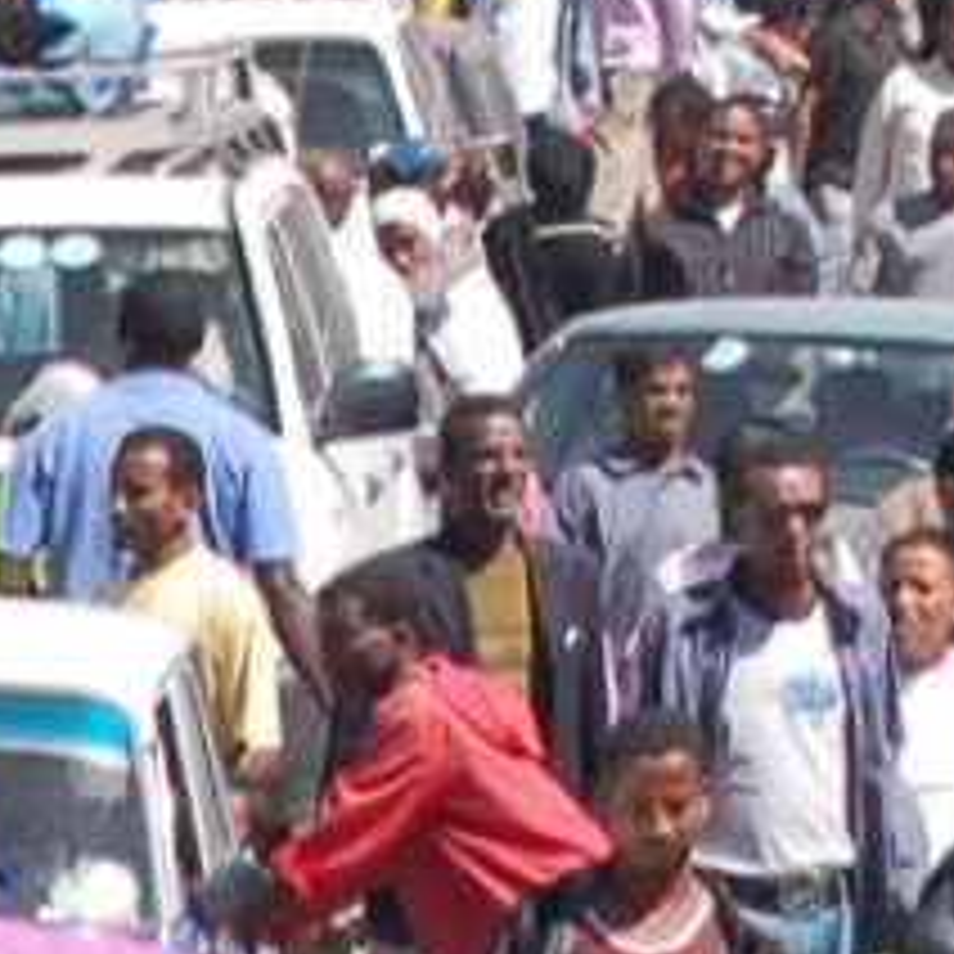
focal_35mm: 1004
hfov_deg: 1.7
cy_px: -585
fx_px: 31305
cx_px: 1458
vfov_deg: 1.7
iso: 200
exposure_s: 1/500
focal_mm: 116
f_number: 6
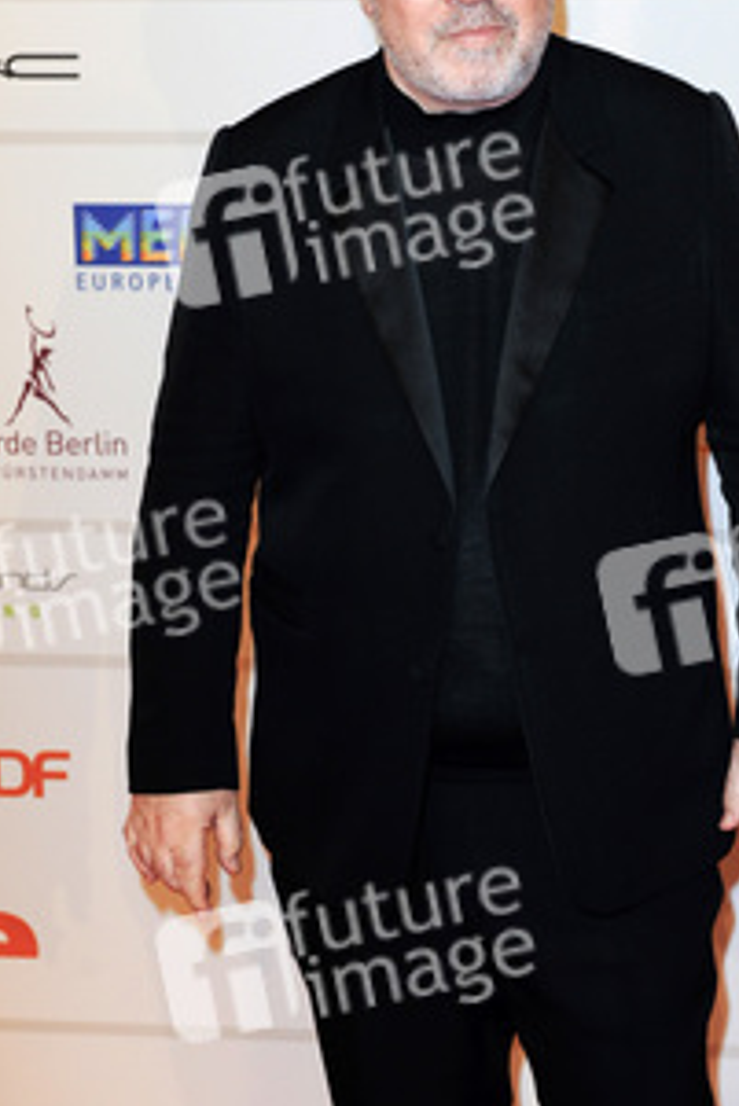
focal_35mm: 93
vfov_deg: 21.8
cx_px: 454
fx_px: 2860
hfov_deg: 14.7
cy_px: 404
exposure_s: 1/250
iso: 800
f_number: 5.6
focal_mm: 70
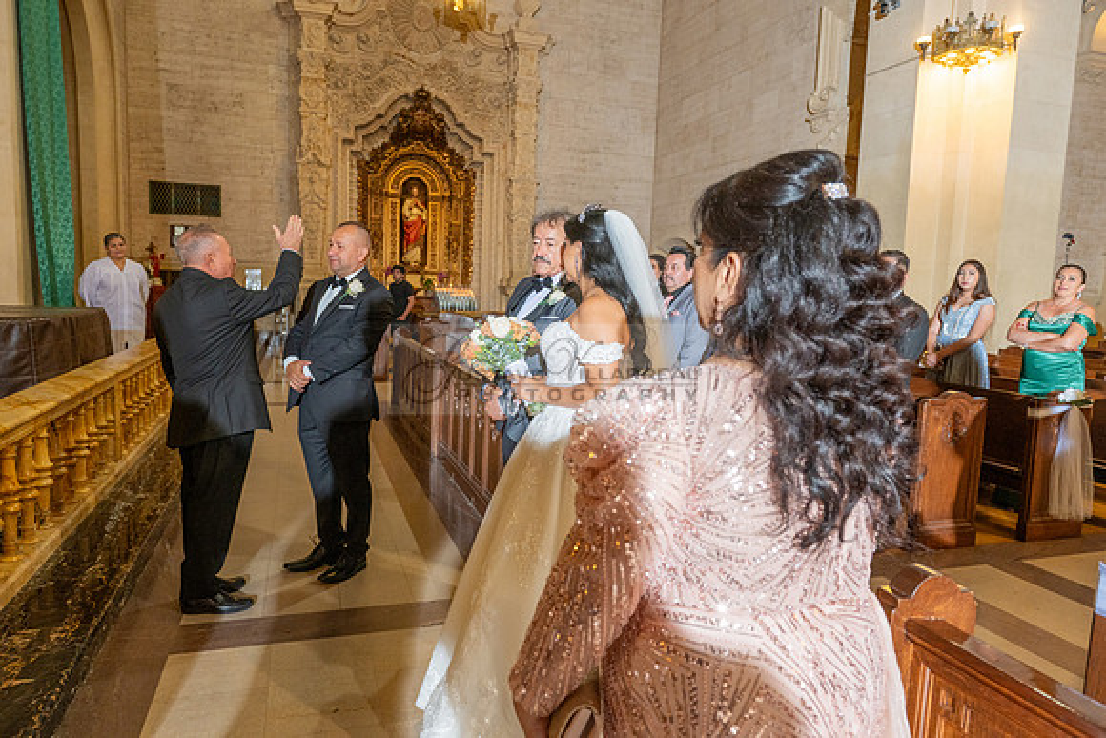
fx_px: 737
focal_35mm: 24
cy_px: 369
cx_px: 553
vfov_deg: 53.2
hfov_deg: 73.7
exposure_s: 1/160
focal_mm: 24
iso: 1000
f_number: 4.5
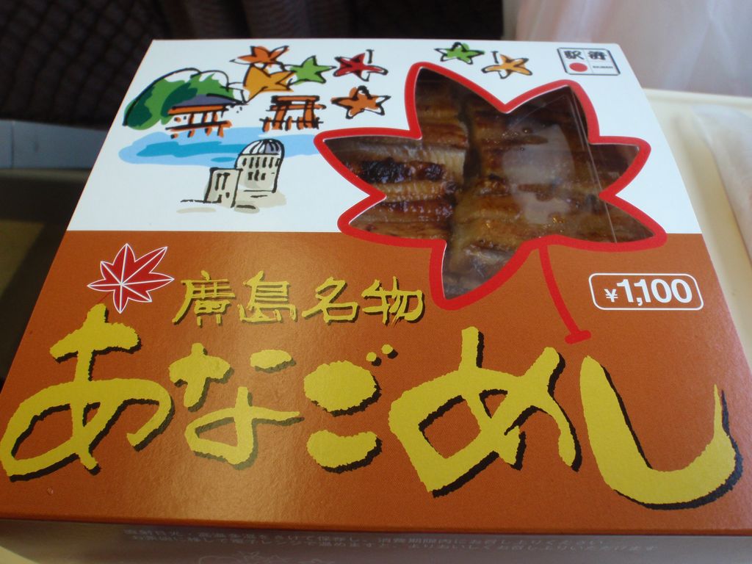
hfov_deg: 63.4
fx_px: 608
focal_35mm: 28
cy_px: 282
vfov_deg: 49.7
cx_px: 376
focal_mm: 5
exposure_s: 1/30
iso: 125
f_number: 3.5
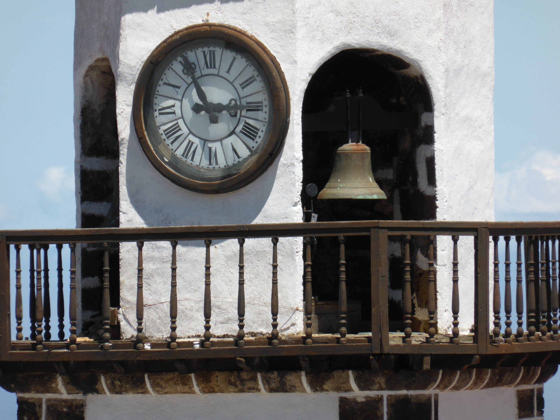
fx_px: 7765
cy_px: 210
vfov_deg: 3.1
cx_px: 280
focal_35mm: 480
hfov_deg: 4.1
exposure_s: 1/400
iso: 100
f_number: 6.4
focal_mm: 86
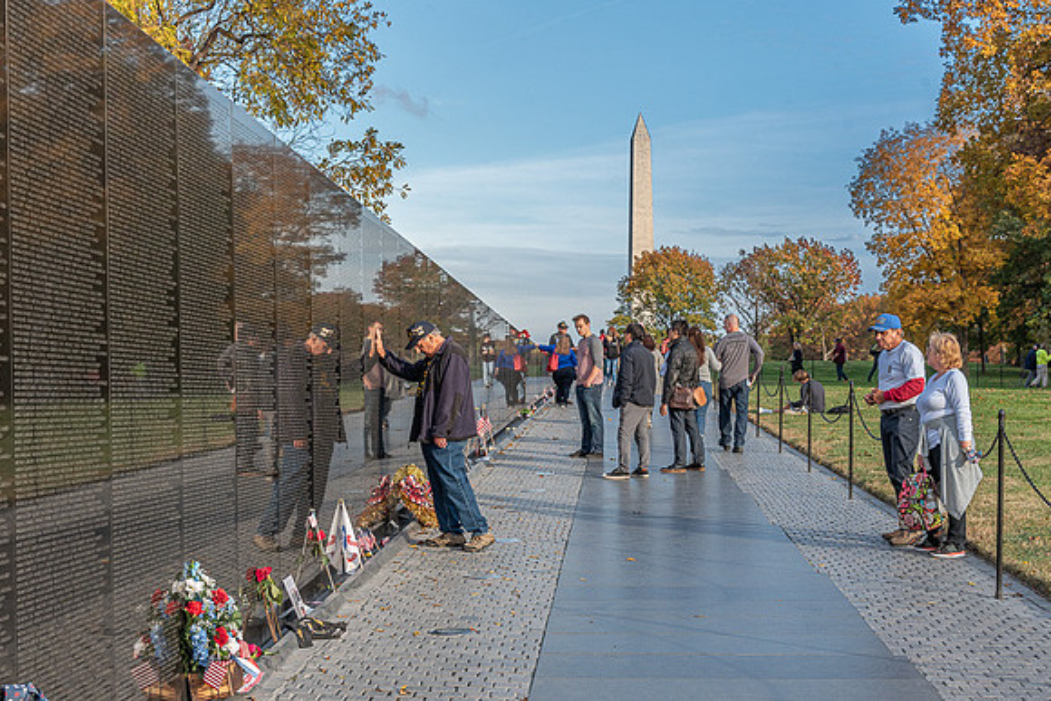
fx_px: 1695
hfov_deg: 34.4
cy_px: 392
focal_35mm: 58
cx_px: 454
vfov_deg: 23.4
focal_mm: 50
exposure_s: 1/320
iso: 500
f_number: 9
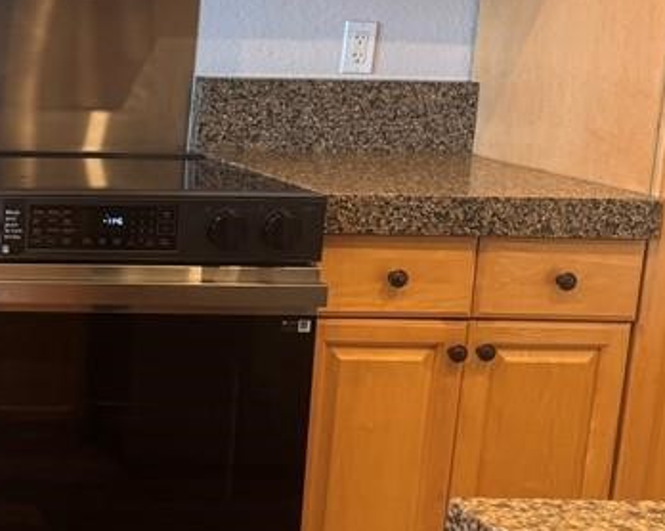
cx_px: -269
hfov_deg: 23.3
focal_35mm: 69
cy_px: 204
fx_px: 1357
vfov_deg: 22.1
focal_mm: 6.76
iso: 125
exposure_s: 1/60
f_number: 1.78
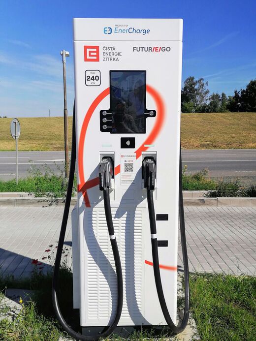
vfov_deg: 52.6
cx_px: 128
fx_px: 345
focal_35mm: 35
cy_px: 170
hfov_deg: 40.7
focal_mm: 5.3
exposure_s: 1/2924
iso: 50
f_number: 1.8
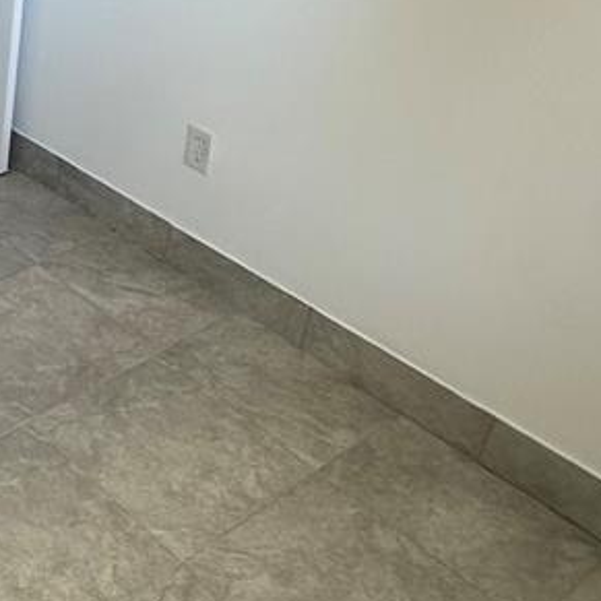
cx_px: -178
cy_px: 68
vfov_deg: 31.9
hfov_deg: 27.8
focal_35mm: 51
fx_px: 1002
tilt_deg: -24.7
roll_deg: -0.6
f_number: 2.2
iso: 80
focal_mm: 2.22
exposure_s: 1/99
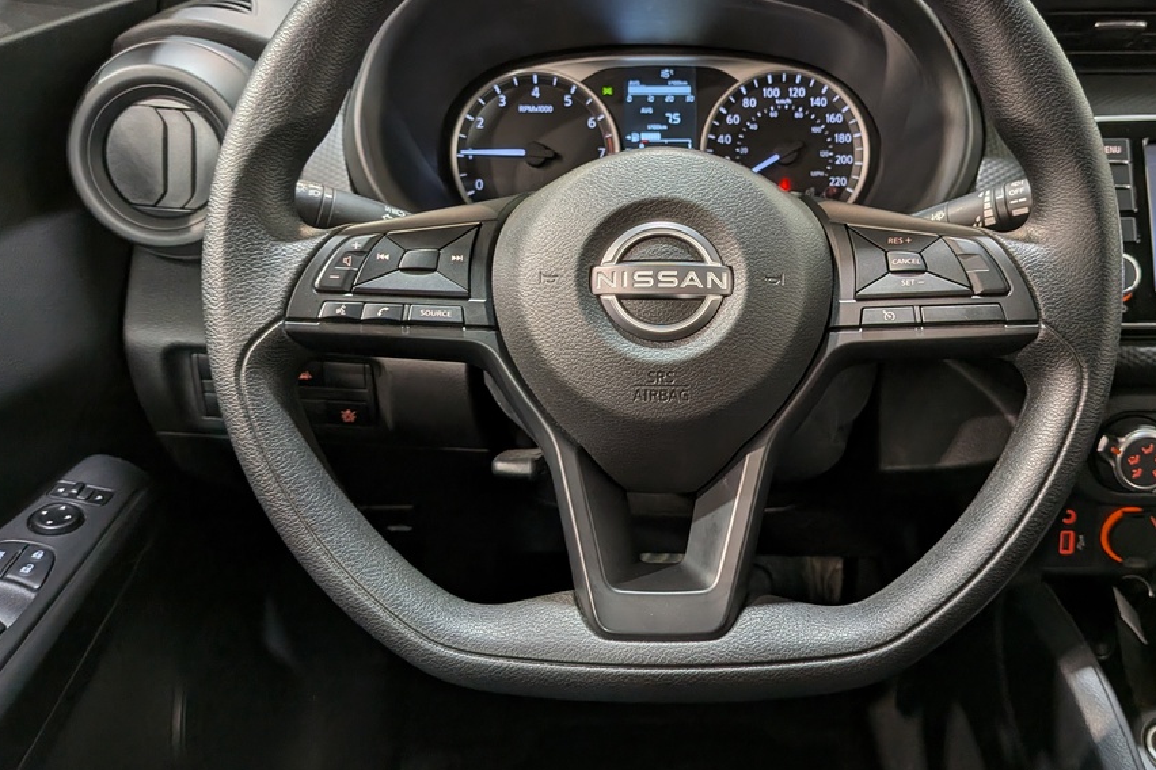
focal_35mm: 30
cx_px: 654
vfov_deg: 43.2
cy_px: 279
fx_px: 963
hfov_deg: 61.7
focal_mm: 4.53
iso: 29
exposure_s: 1/123
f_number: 1.7
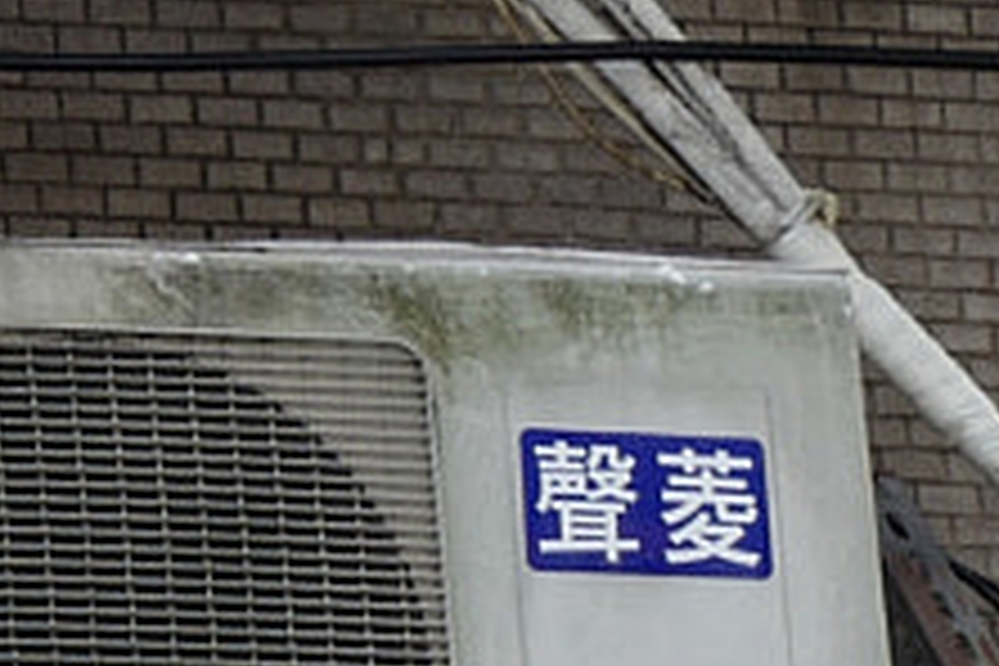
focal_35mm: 202
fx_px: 5605
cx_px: -1318
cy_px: 2182
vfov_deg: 6.1
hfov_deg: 9.2
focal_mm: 28
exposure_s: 1/1000
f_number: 1.7
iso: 100
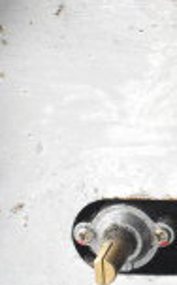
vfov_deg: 10.0
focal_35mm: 210
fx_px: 1625
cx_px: 572
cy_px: 182
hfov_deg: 5.7
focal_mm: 34
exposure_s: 1/400
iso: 6400
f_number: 10
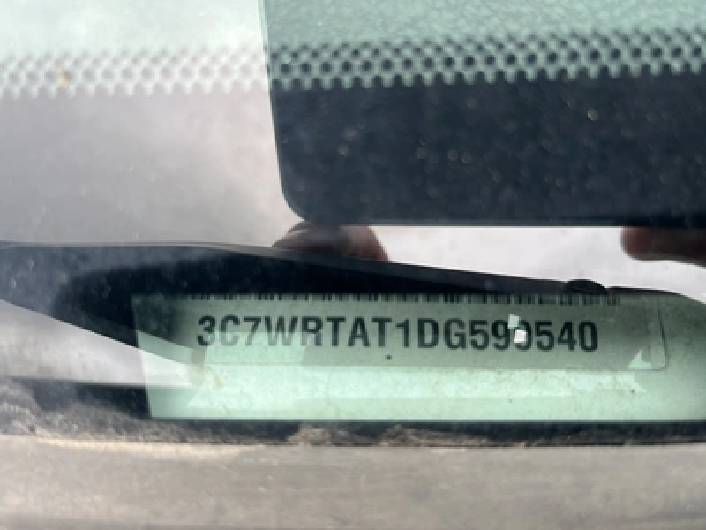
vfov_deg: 53.1
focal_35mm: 26
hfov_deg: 67.3
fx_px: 530
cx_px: 353
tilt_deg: -72.3
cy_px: 265
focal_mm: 5.1
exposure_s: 1/363
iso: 50
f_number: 1.6
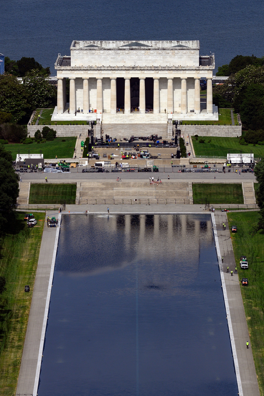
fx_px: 3311
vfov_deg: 6.8
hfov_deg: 4.6
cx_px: 139
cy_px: 198
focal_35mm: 301
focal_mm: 200
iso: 400
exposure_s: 1/1250
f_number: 8
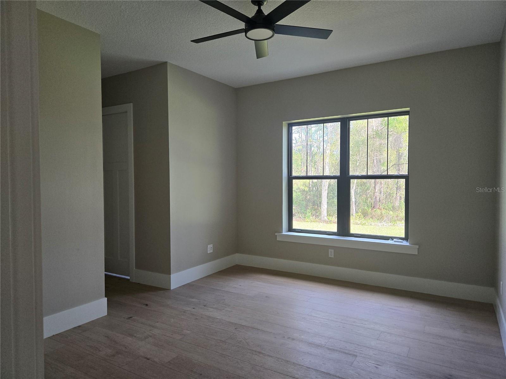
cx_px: 253
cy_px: 190
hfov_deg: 73.9
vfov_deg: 58.9
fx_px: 336
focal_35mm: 23
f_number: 1.8
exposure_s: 1/180
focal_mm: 5.4
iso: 160
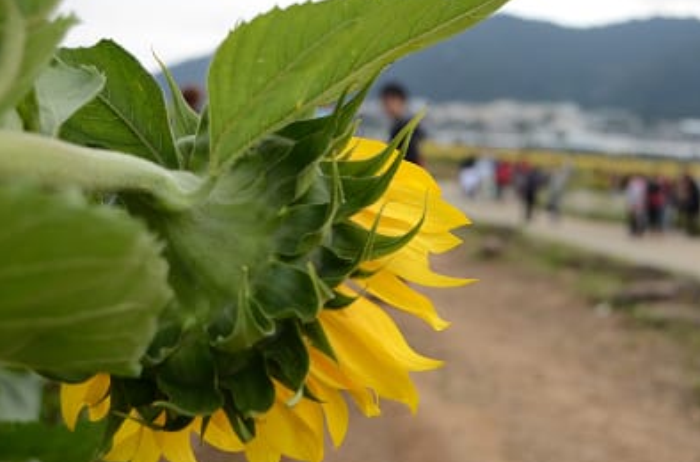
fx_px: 1240
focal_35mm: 64
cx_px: 423
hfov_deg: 31.4
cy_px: 192
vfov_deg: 21.1
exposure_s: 1/1000
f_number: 4
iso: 400
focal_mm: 30
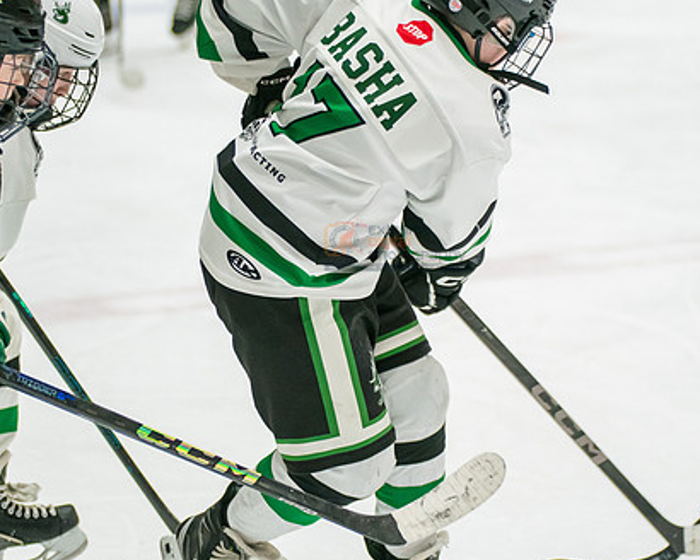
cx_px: 398
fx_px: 4951
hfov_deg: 8.1
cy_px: 245
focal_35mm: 239
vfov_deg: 6.5
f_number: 3.2
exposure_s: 1/1000
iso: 3200
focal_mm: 120
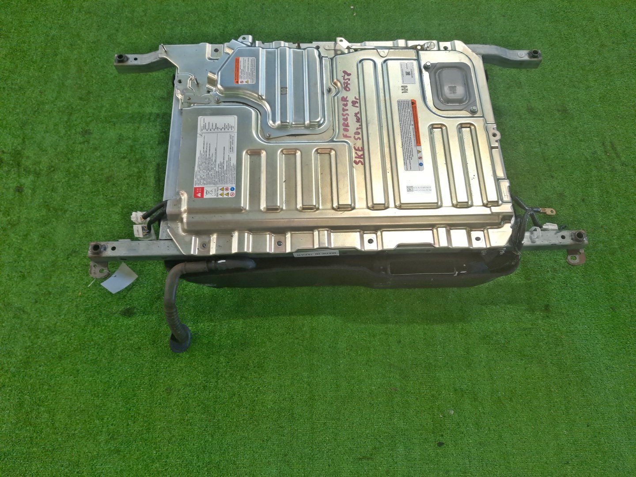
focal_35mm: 25
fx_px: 459
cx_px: 318
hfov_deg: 69.4
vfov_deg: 54.9
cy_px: 238
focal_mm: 4.6
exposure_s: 1/50
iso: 128
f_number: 2
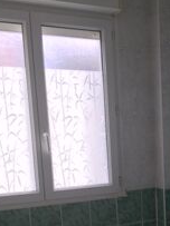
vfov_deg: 30.5
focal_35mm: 61
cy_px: 198
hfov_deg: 23.2
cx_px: 163
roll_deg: +0.9
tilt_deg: -7.3
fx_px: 400
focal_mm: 4.15
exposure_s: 1/100
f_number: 2.2
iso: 40
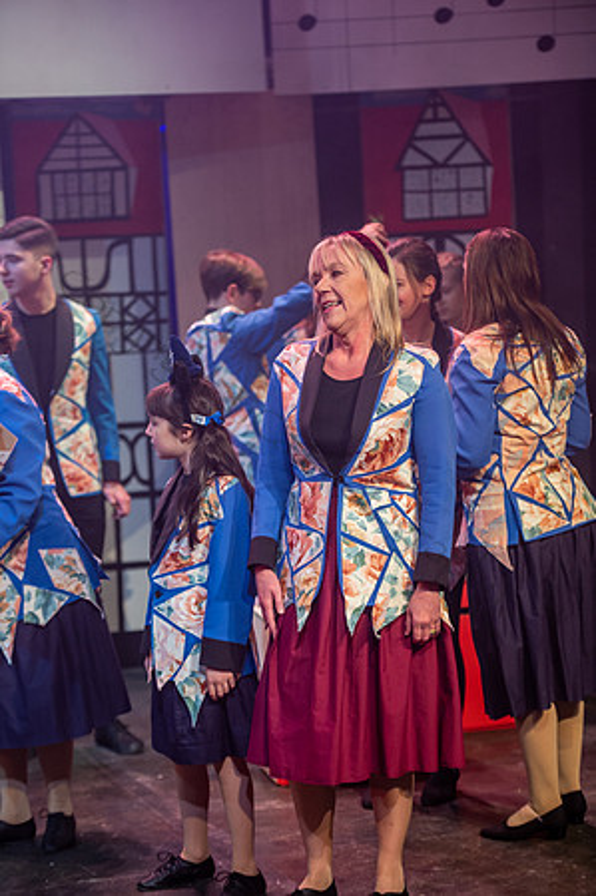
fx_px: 2489
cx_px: 298
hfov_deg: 13.7
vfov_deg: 20.4
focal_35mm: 100
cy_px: 448
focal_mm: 100
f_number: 2.8
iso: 1000
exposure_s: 1/250
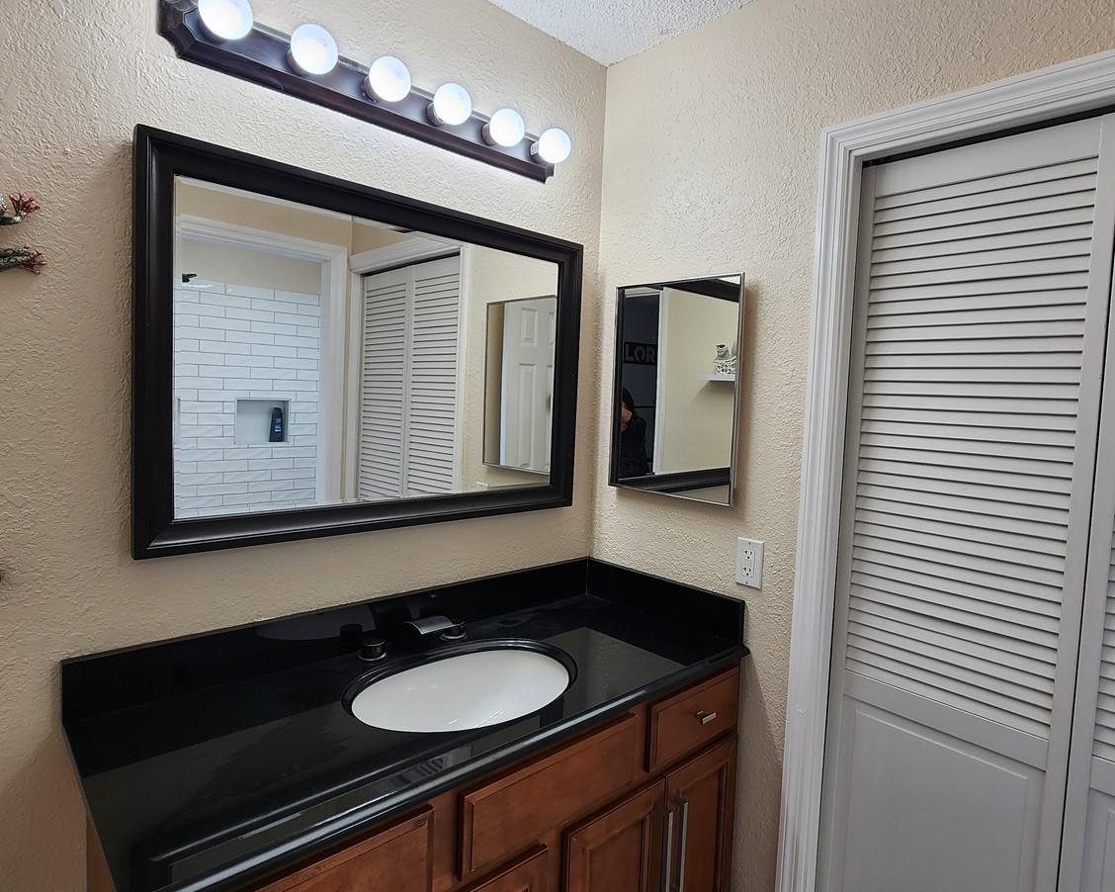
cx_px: 585
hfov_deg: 86.3
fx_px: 594
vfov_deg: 73.8
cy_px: 433
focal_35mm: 18
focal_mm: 2.2
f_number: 2.2
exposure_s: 1/60
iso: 50
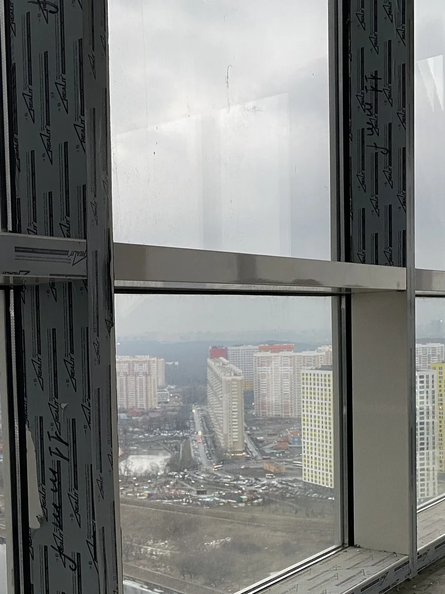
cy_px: 385
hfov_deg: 29.1
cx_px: 14
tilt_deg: -2.8
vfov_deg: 40.0
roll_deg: +2.1
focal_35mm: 47
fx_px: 806
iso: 125
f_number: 1.8
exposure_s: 1/88
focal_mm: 4.25
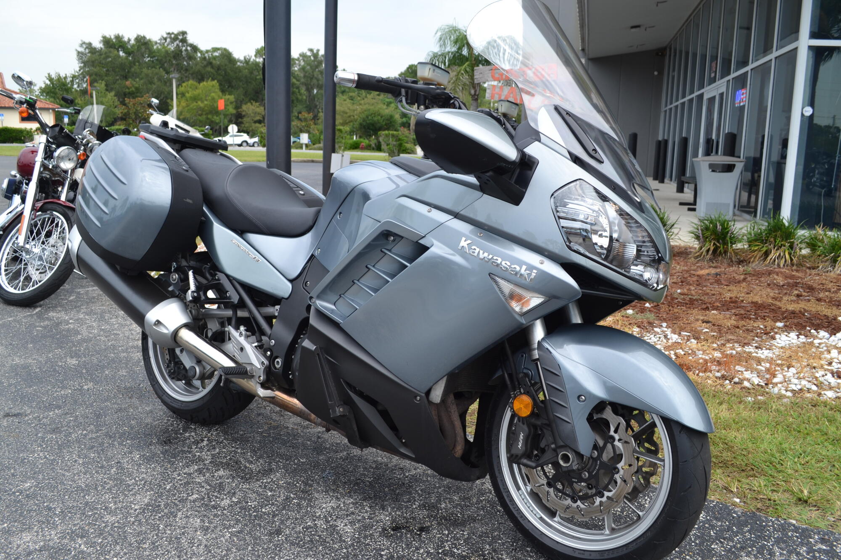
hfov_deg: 61.9
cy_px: 280
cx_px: 420
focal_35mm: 30
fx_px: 701
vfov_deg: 43.6
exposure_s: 1/160
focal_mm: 20
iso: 100
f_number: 6.3
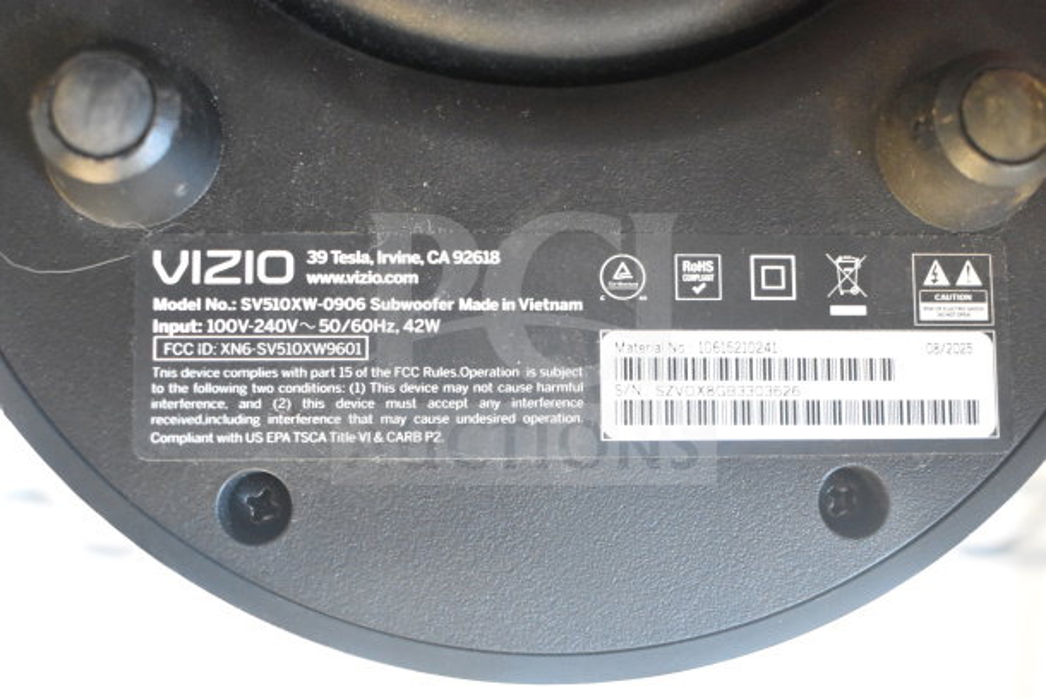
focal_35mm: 45
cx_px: 523
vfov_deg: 29.9
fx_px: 1308
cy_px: 349
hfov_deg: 43.6
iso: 6400
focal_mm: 30
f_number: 4.5
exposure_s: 1/80
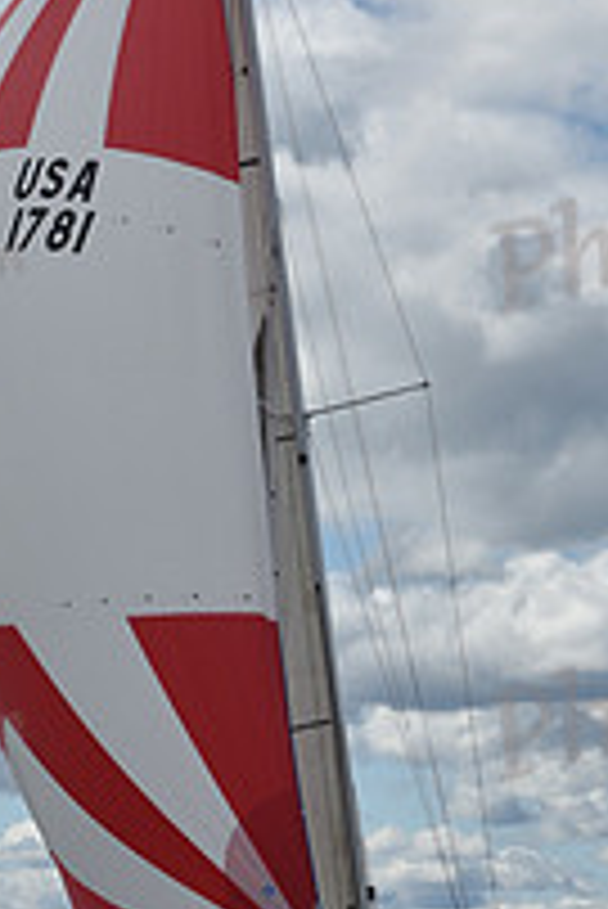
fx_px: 5083
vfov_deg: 10.2
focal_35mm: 201
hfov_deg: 6.8
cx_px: 259
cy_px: 495
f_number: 11
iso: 250
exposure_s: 1/800
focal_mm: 70
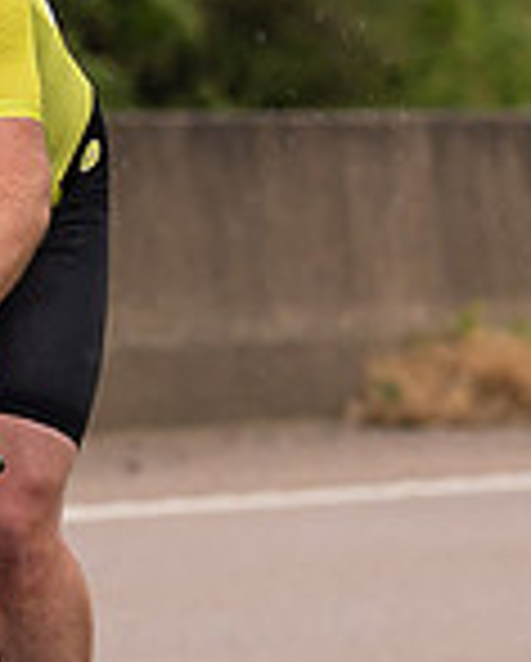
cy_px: 223
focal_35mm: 1134
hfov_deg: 1.4
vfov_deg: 1.7
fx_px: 22231
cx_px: -72
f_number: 3.5
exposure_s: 1/1000
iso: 250
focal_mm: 130
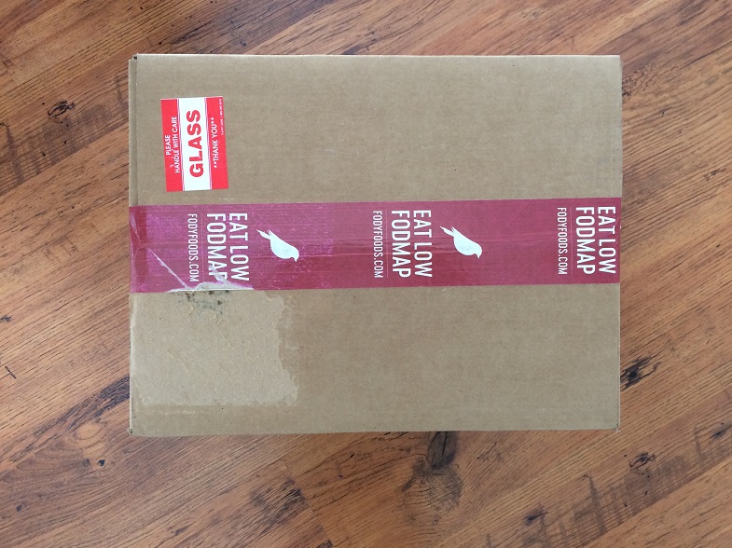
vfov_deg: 48.2
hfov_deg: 61.7
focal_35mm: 29
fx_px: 613
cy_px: 274
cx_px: 366
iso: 100
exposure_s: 1/30
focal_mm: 4.15
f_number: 2.2
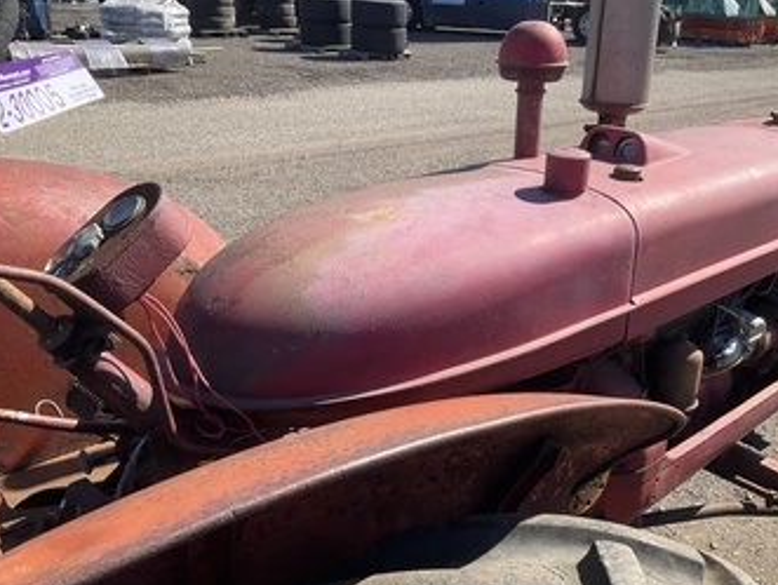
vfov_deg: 40.6
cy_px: 348
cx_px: 461
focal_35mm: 35
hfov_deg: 52.3
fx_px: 787
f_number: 1.8
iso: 25
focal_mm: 3
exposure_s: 1/1055
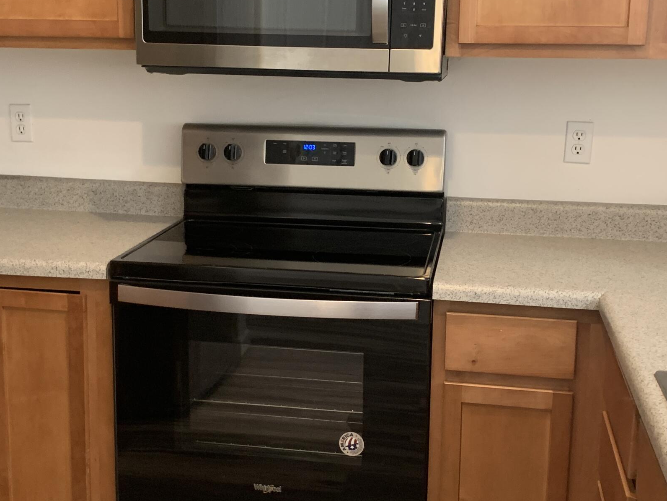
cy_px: 224
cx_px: 312
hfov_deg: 38.9
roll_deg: +0.1
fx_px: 944
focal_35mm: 49
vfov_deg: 29.7
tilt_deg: -12.6
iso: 250
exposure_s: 1/60
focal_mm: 4.25
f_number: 1.8
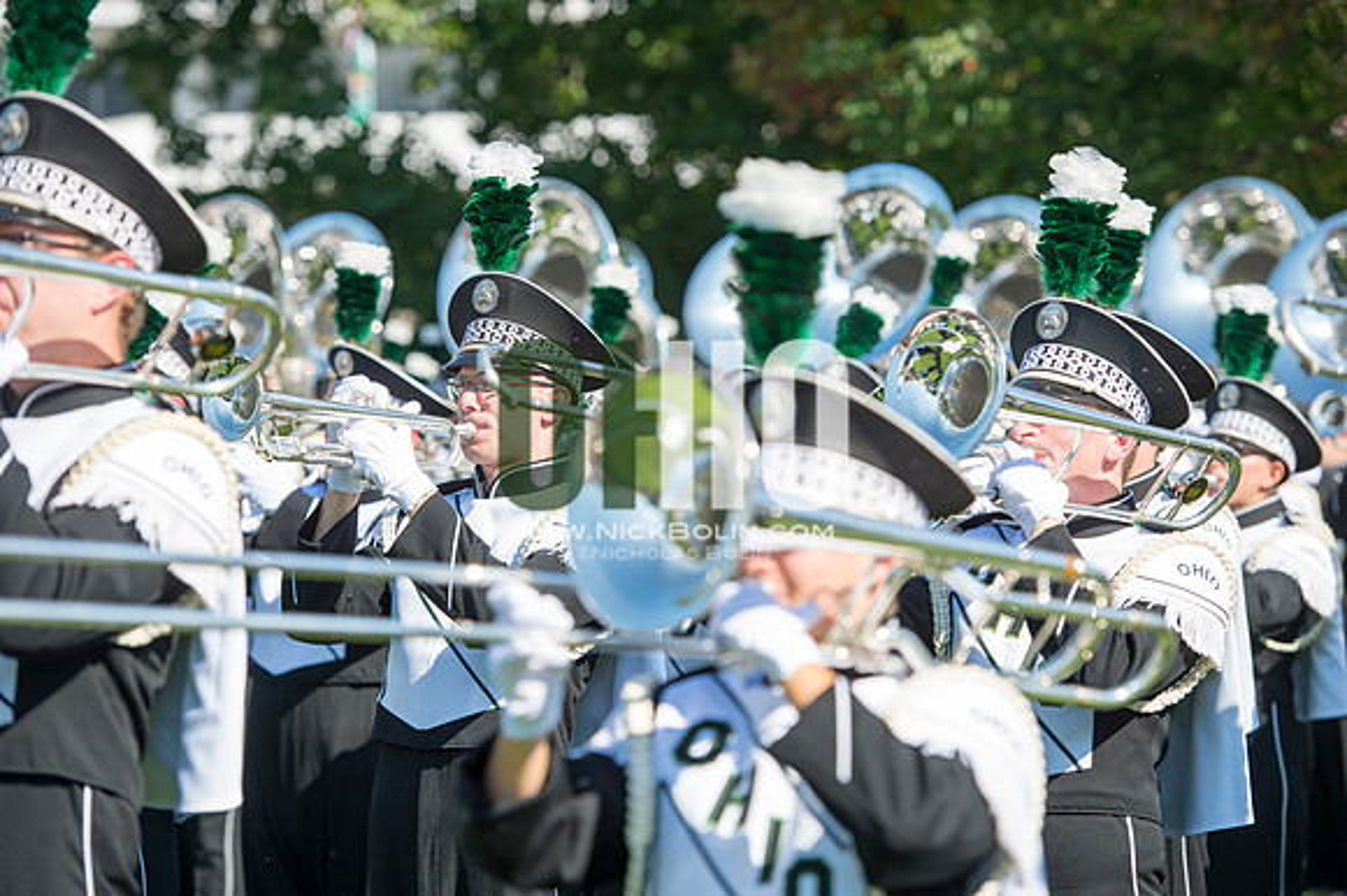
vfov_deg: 10.1
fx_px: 5048
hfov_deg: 15.2
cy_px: 448
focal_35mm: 135
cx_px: 674
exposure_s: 1/1000
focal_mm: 135
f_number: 4.5
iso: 200
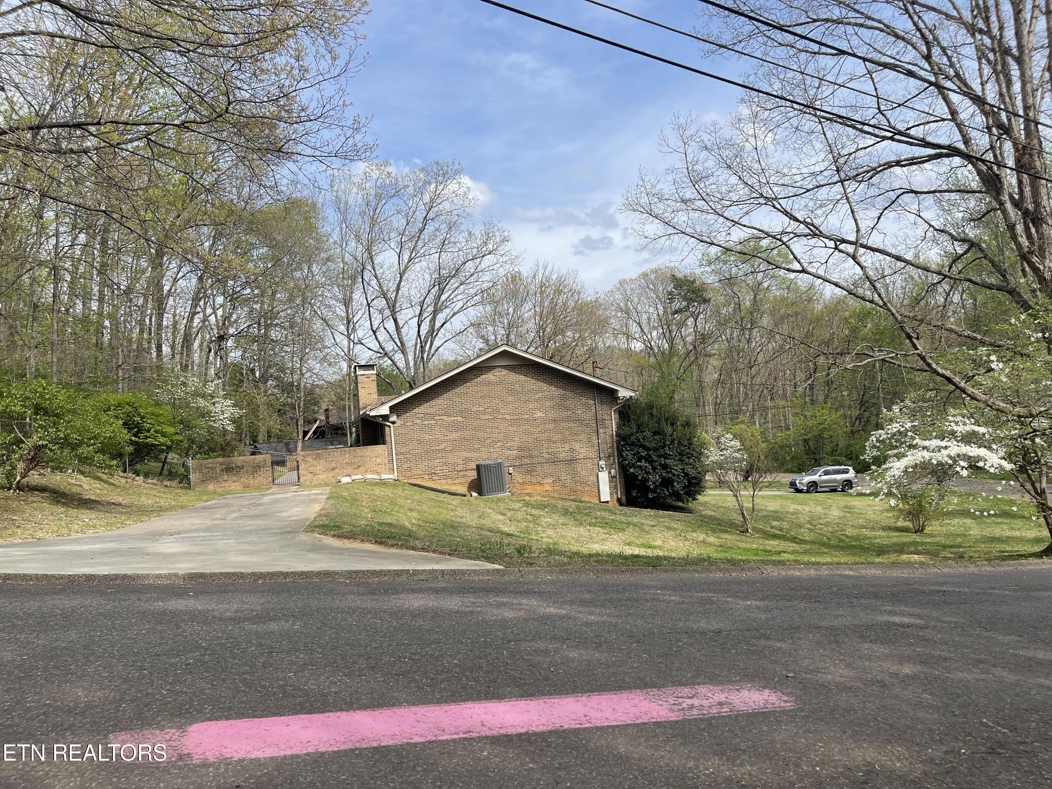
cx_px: 526
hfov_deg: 69.4
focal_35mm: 25
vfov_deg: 54.9
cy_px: 394
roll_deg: +4.9
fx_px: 760
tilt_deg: +2.3
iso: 32
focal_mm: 5.1
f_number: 1.6
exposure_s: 1/3086
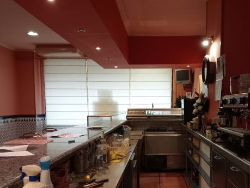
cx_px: 159
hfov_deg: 47.3
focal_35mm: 39
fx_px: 282
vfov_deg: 36.4
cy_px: 128
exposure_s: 1/33.3
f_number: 1.8
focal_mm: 4.04
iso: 1010
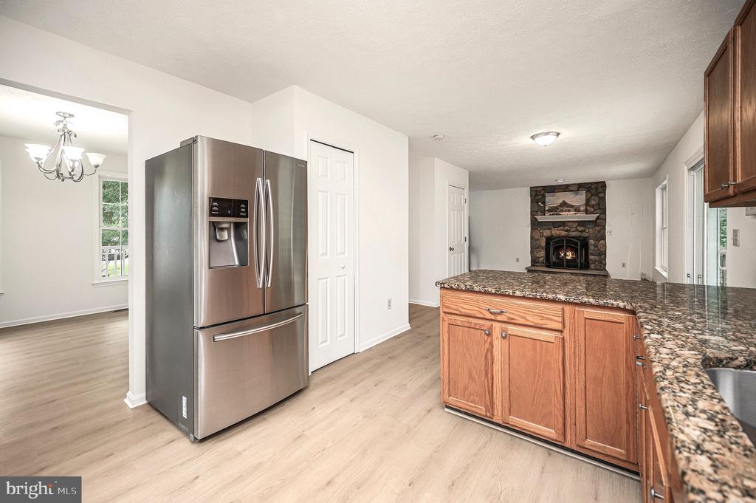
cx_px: 378
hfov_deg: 104.3
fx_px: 294
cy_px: 252
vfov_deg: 81.1
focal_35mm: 14
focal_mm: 14
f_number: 4
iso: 500
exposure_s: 1/60
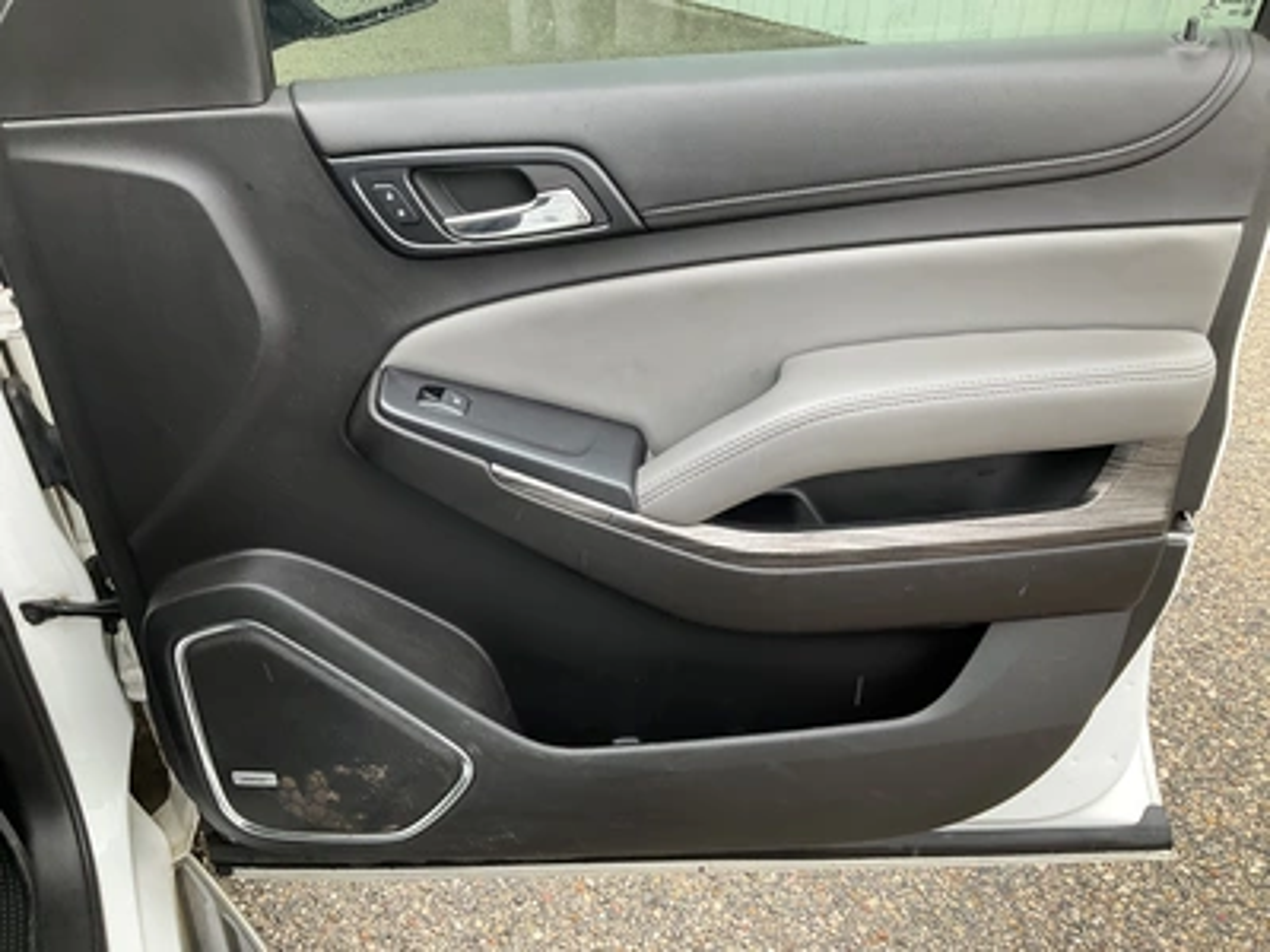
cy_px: 476
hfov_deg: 61.7
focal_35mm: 29
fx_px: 1064
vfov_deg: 48.2
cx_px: 635
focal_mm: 3
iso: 50
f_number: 1.8
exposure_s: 1/122
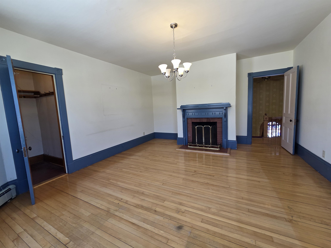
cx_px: 166
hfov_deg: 106.2
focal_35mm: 13
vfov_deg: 89.9
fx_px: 124
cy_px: 124
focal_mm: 2.2
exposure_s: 1/120
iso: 80
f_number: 2.2
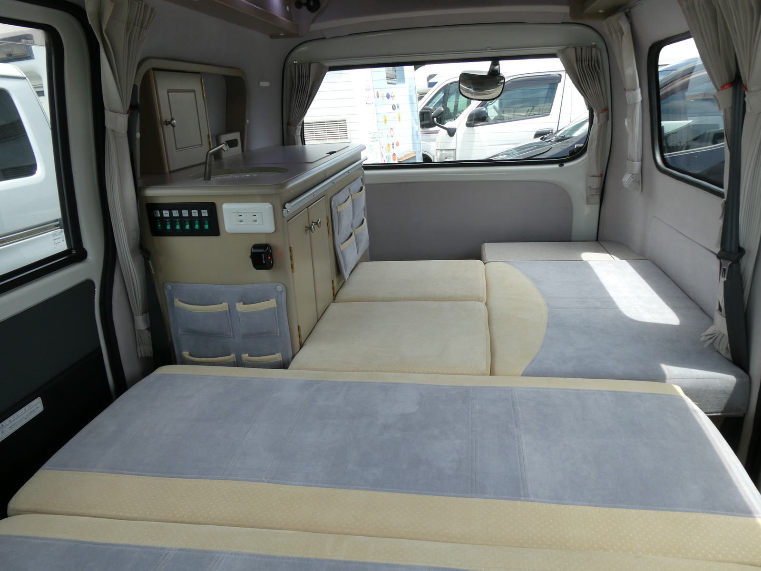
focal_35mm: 24
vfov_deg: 56.8
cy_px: 286
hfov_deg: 71.6
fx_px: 528
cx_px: 380
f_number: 3.3
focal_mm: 4.3
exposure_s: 1/100
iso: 80
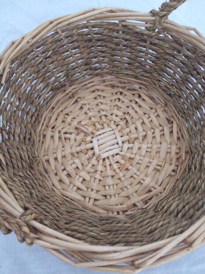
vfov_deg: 60.0
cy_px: 139
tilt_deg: -67.3
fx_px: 237
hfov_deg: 46.8
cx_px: 106
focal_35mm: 30
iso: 64
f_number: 2.2
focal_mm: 4.15
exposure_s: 1/100
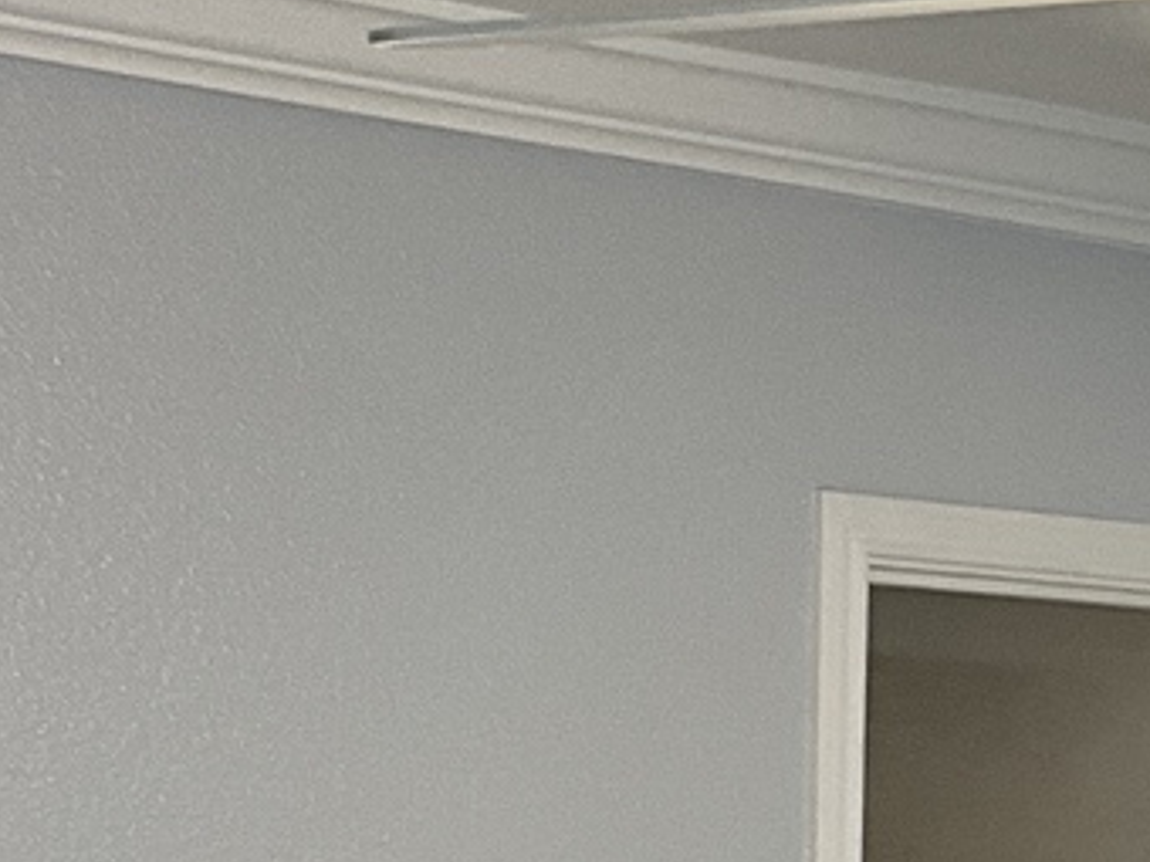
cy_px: 1244
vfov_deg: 11.6
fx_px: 4086
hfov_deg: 15.6
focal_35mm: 123
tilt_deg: -5.1
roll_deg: -2.4
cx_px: 1282
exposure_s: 1/60
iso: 50
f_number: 1.8
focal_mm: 3
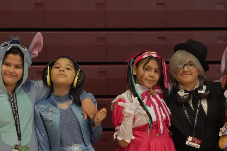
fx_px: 523
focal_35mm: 83
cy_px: 106
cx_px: 101
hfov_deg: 24.5
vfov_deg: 16.4
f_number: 4.5
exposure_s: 1/200
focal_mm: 49
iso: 5000
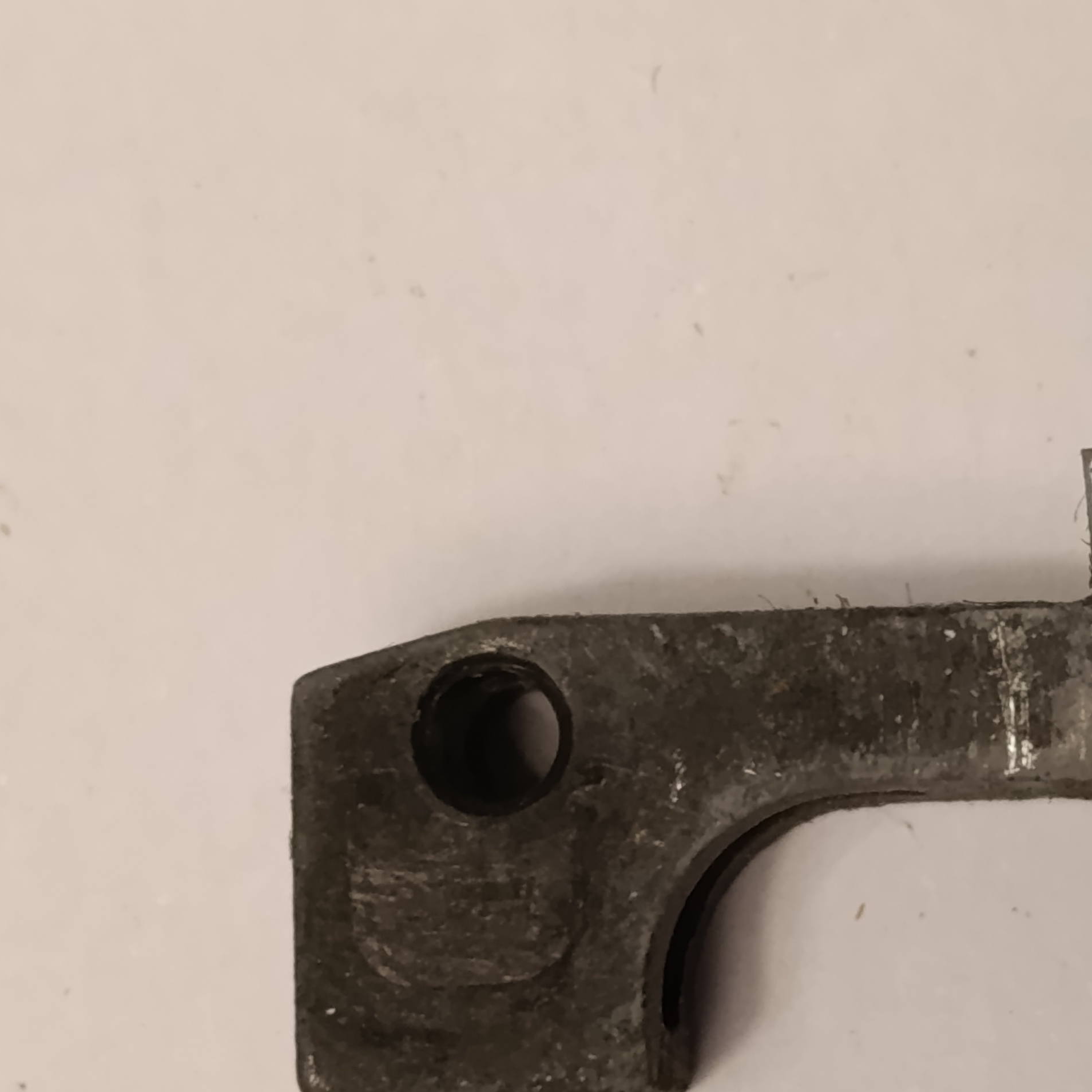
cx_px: 888
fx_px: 6210
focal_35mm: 174
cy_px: 828
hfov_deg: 10.0
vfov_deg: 10.0
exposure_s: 1/100
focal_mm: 6.14
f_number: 1.6
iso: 800
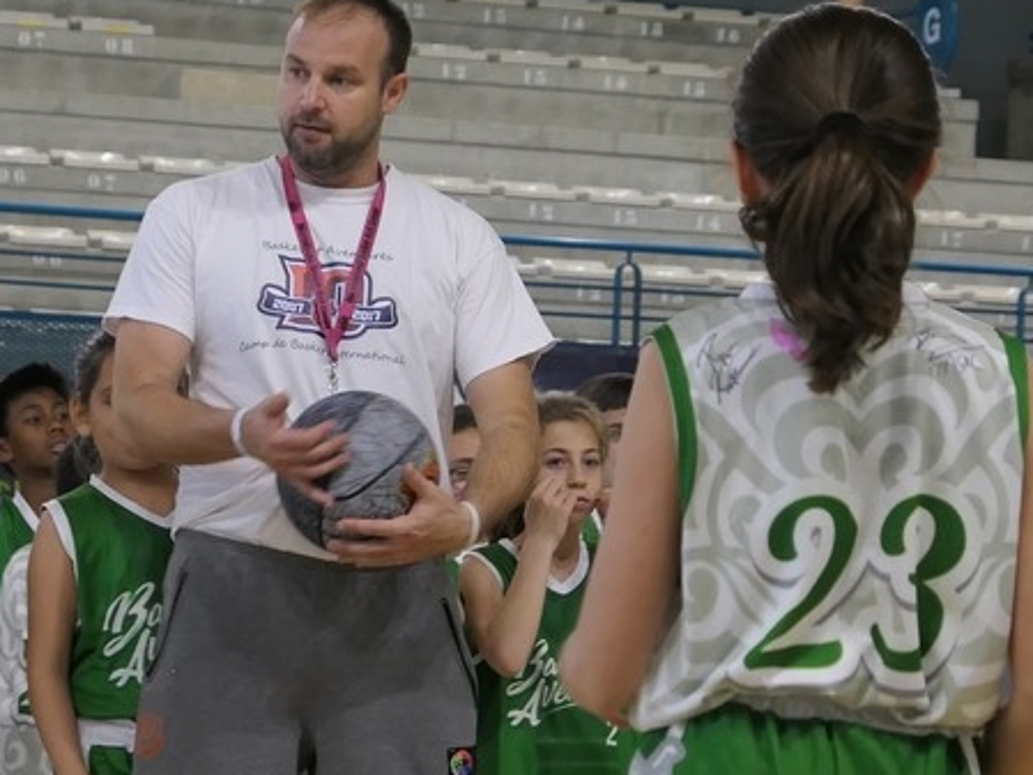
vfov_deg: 7.9
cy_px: 297
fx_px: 5612
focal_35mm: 188
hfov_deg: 10.5
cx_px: 451
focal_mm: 26.4
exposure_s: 1/125
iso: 640
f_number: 2.8
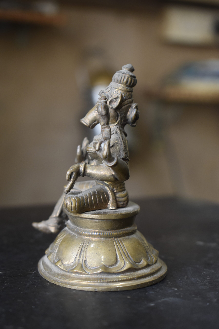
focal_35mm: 63
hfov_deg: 21.6
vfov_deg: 31.9
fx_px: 575
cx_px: 110
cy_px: 164
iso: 1000
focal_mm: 42
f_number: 5
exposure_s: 1/60
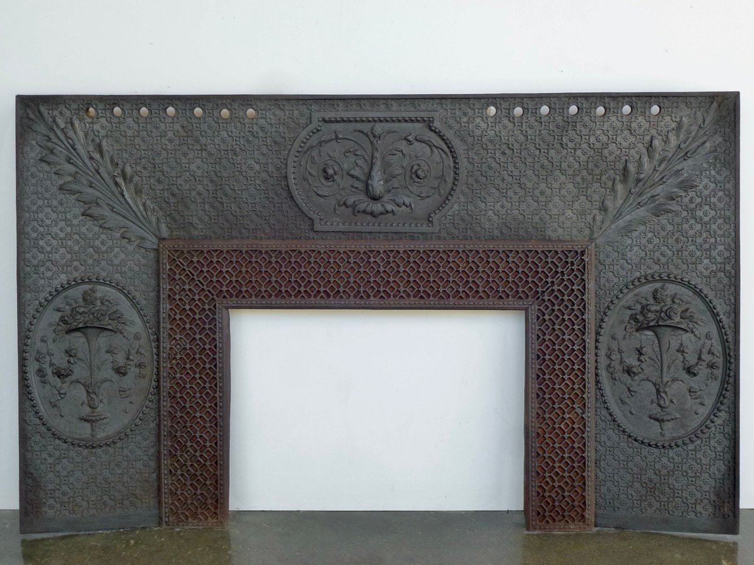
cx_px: 377
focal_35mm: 38
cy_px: 282
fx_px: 828
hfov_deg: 49.0
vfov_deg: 37.7
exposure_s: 1/80
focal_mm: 6.8
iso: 250
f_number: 3.8
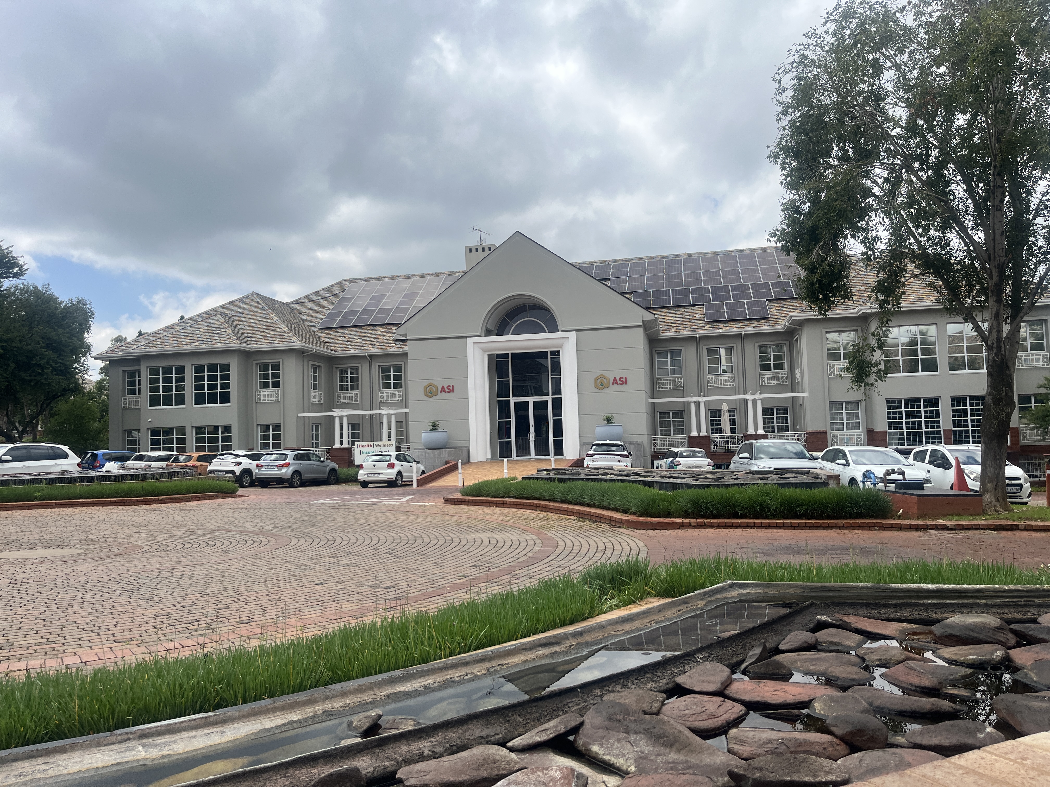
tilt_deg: +3.9
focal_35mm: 26
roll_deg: +0.4
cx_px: 525
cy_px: 394
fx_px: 789
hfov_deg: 67.3
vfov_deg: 53.1
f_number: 1.6
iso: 50
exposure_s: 1/4310
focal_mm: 5.1
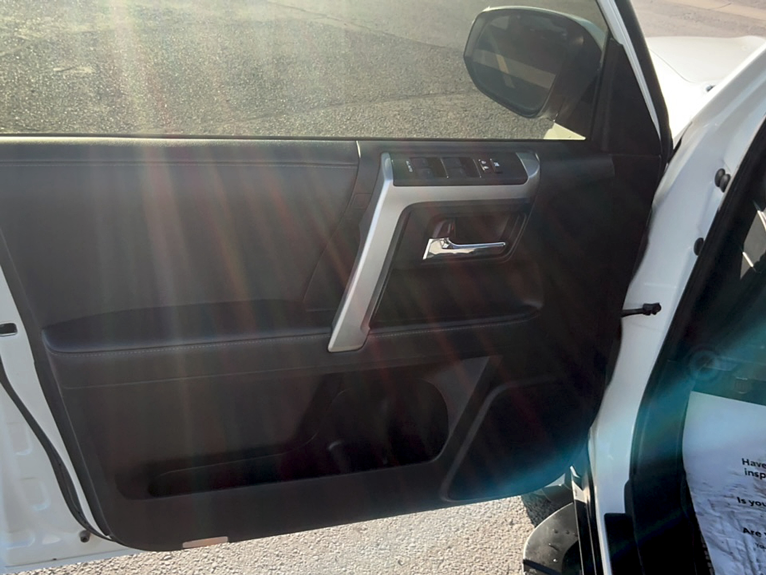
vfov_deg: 46.8
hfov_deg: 60.0
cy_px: 288
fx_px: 664
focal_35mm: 30
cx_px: 383
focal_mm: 3
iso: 32
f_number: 1.8
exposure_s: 1/353
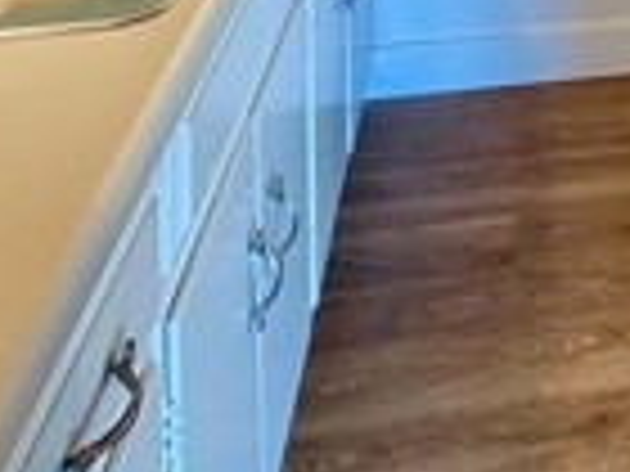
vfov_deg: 16.7
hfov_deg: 26.9
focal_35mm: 64
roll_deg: -0.9
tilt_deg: -1.4
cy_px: -494
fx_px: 1165
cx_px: 752
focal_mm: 2.22
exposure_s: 1/60
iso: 200
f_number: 2.2
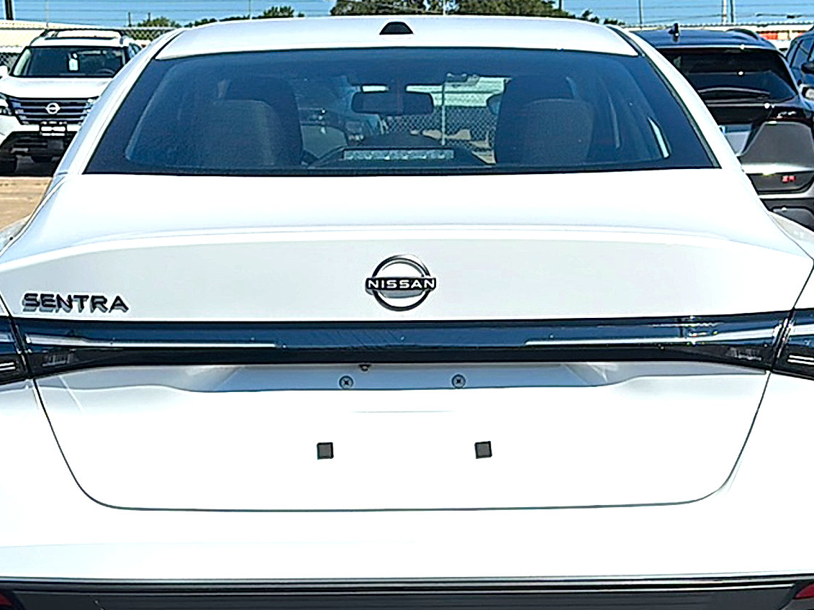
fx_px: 1364
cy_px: 394
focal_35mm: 58
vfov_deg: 25.1
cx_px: 404
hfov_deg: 33.2
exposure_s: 1/10989
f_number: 1.78
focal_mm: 6.86
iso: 64
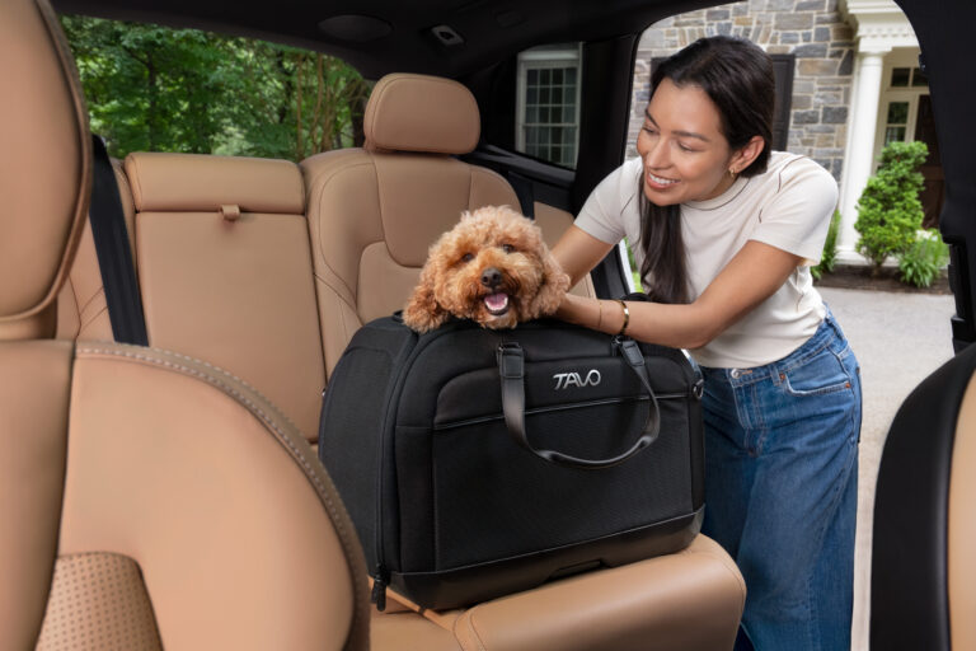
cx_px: 488
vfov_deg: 44.3
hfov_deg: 62.8
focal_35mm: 30
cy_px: 326
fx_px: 800
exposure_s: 1/125
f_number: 8
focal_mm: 29.5
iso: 800
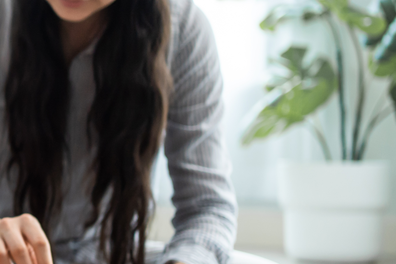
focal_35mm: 117
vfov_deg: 11.7
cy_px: 124
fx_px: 1287
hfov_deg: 16.3
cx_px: -155
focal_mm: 35
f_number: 2.2
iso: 400
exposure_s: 1/250
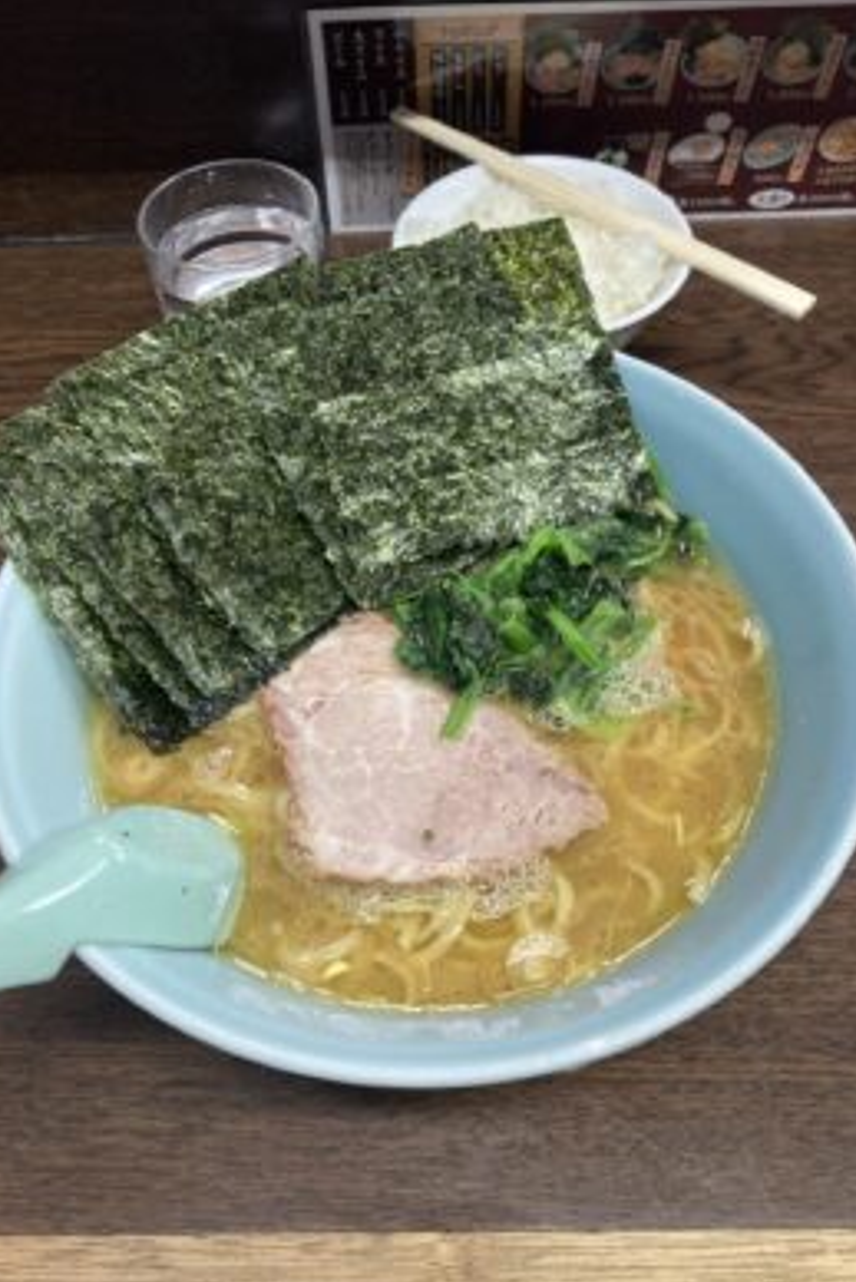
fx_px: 1069
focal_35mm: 30
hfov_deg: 43.6
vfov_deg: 61.9
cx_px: 413
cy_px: 644
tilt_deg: -54.3
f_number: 1.8
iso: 80
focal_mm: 3.99
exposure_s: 1/50
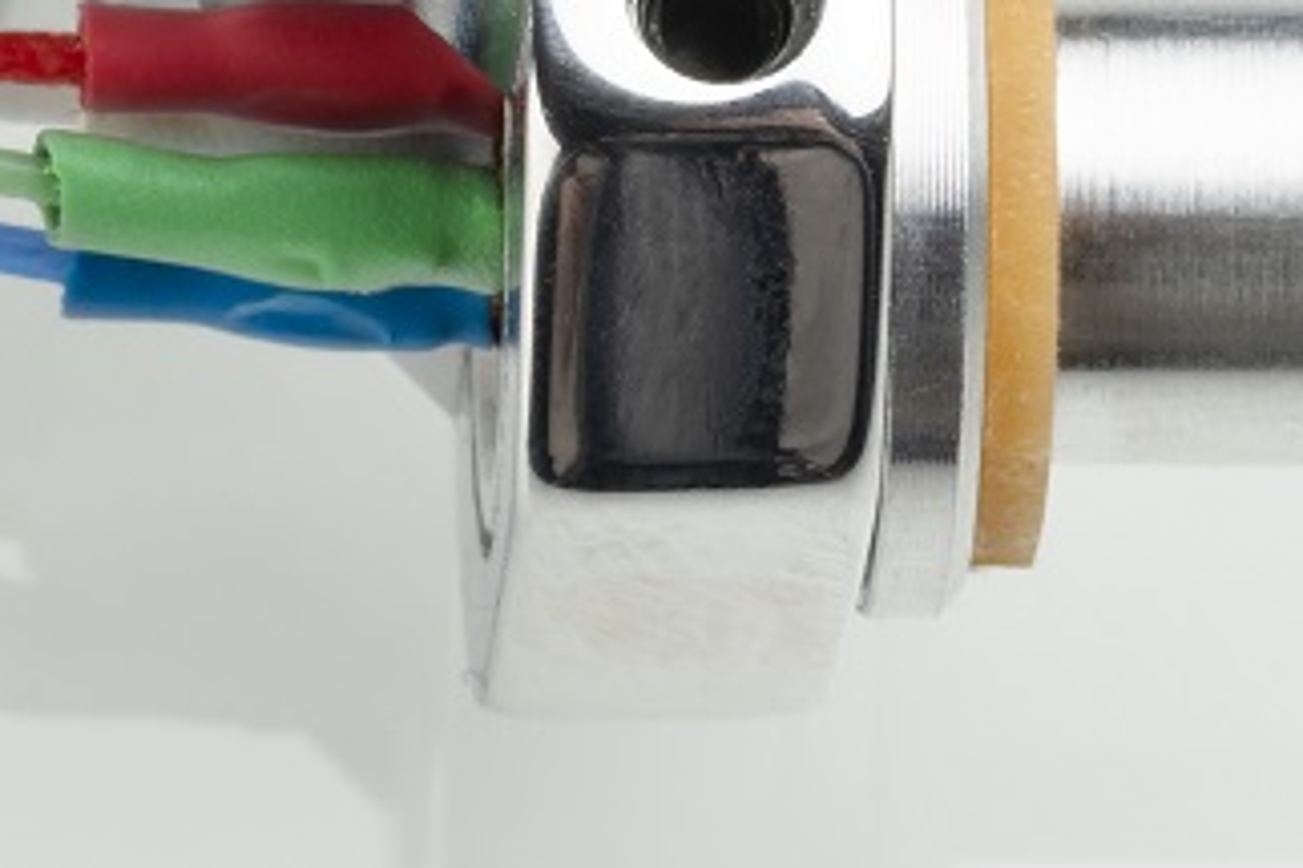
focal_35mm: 537
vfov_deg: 2.6
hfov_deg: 3.8
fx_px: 19426
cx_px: -706
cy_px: -305
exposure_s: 1/125
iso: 64
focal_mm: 105
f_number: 29
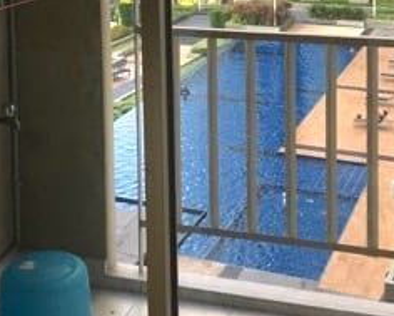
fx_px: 840
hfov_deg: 26.4
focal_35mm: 72
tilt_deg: -4.4
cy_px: -62
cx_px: 182
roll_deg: +0.5
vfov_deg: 20.0
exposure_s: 1/269
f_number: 2.2
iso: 32
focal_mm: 4.15
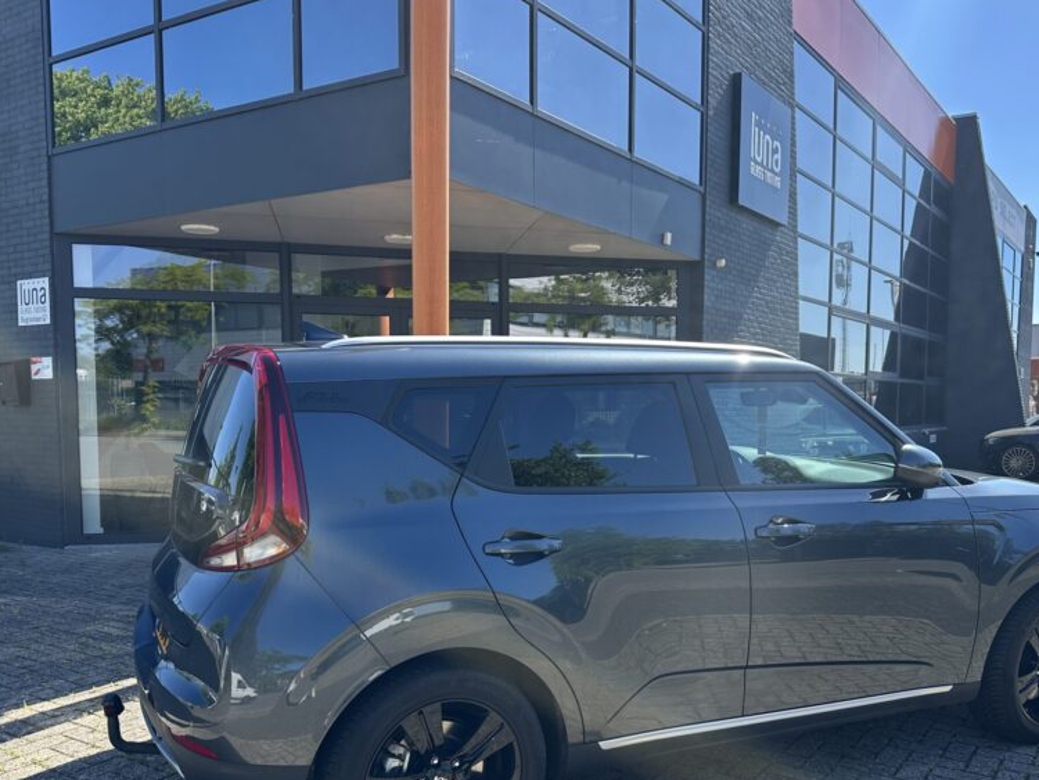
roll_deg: +0.7
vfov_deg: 43.9
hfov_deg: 56.7
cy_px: 485
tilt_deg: -3.1
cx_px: 578
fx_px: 961
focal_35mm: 32
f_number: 1.78
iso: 80
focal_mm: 6.86
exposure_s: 1/1562
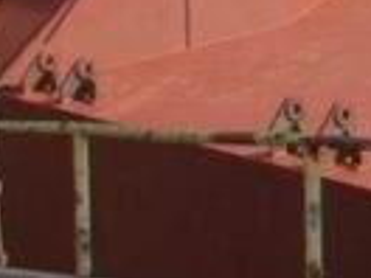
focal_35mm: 202
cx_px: 972
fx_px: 2165
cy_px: -91
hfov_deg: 8.7
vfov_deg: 7.3
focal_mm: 18
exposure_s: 1/160
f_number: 11
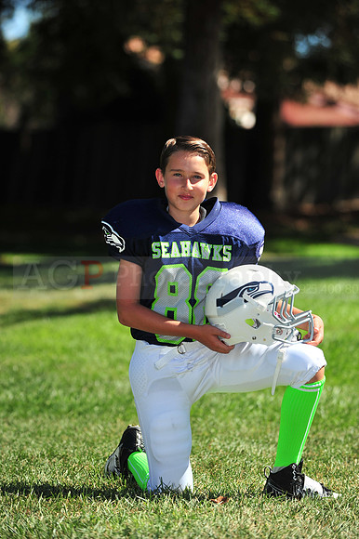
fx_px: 2621
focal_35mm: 175
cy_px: 270
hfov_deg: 7.8
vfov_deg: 11.8
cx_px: 180
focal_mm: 175
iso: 400
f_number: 4.5
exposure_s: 1/3200
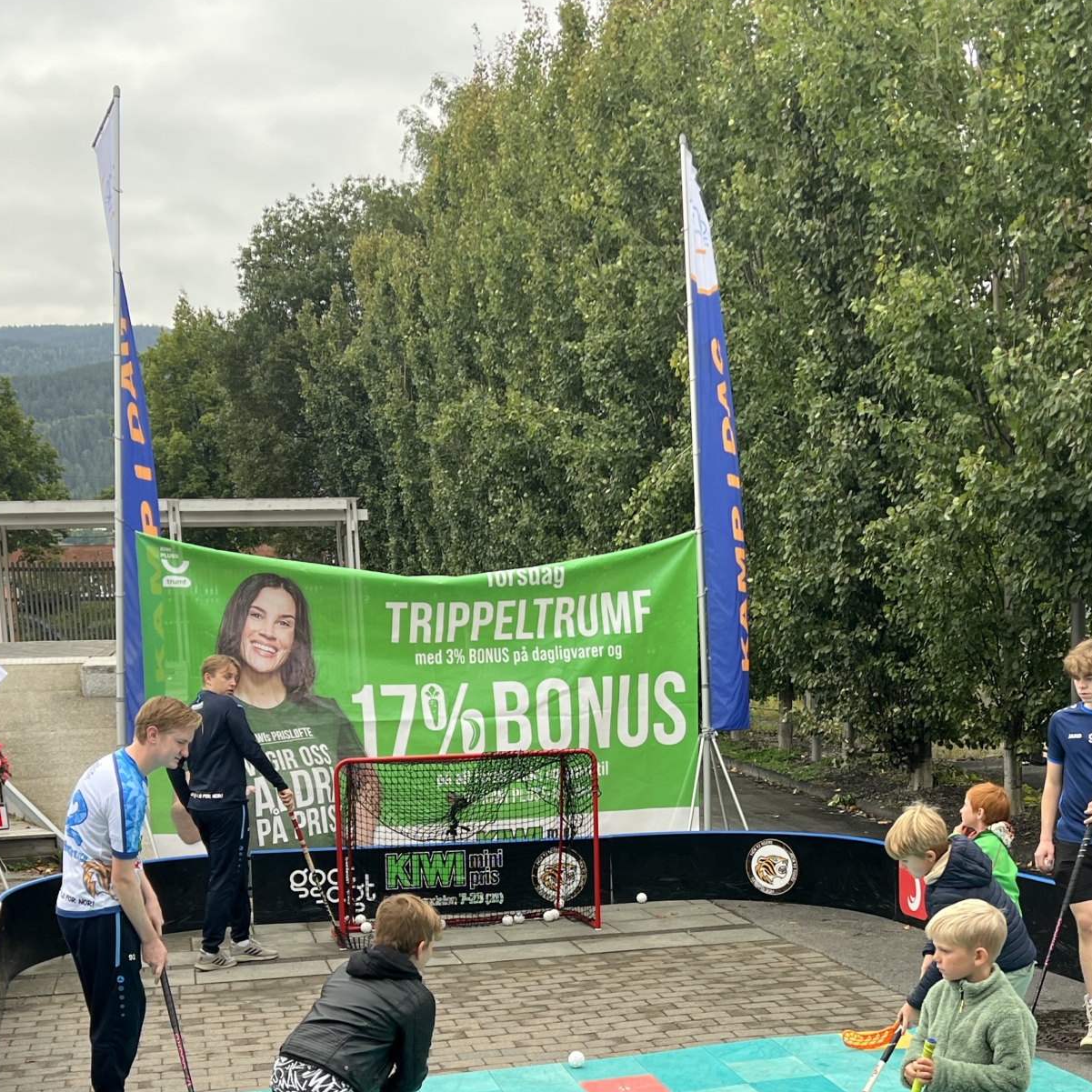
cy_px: 831
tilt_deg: -8.7
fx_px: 1749
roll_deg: +1.5
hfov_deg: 34.6
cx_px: 618
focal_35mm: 49
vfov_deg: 33.9
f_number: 1.5
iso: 40
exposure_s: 1/139
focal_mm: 5.7
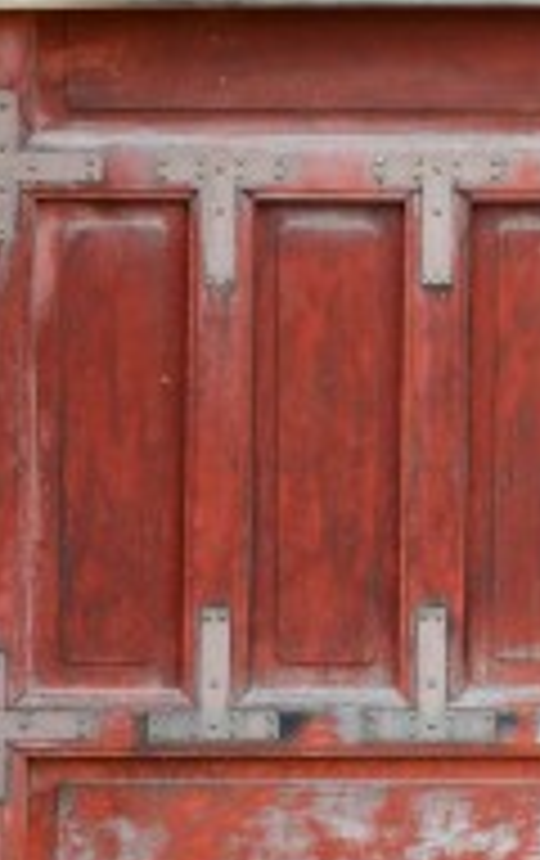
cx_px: 716
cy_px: -43
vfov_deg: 11.6
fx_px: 4176
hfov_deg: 7.3
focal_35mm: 178
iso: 800
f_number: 7.1
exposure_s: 1/200
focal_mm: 62
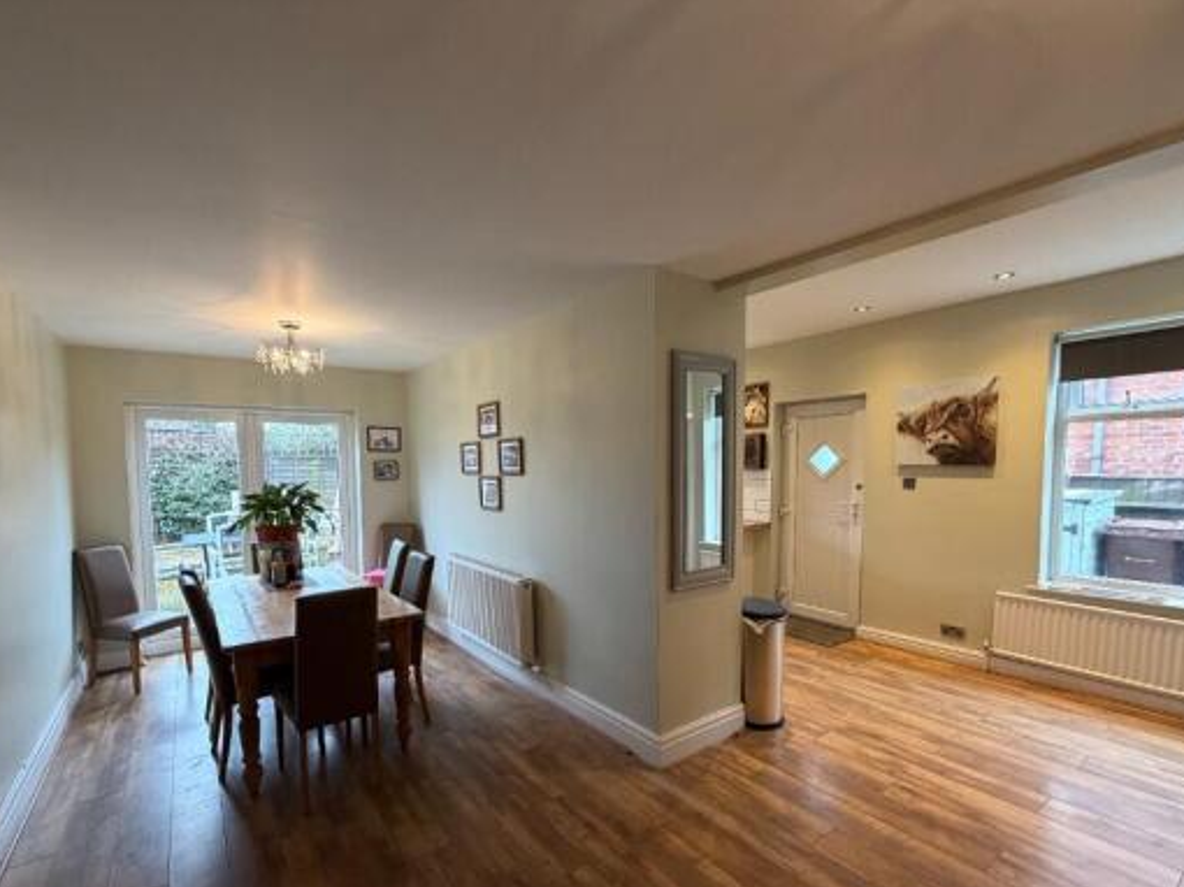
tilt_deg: -2.7
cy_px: 503
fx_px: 547
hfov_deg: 94.3
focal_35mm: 16
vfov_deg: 77.7
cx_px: 540
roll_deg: +0.4
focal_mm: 2.22
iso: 250
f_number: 2.2
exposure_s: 1/100
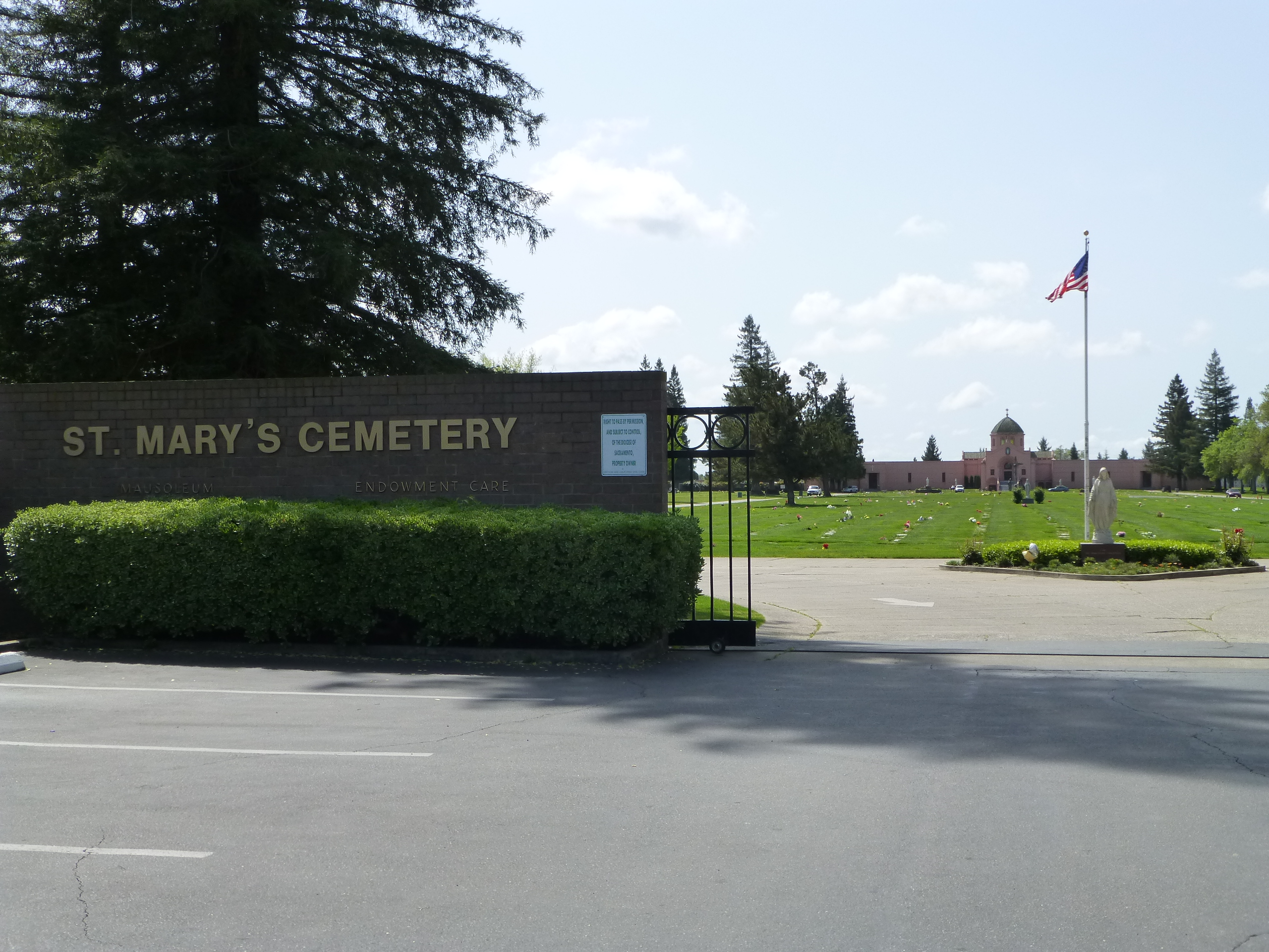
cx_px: 634
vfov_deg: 32.9
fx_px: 1613
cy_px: 476
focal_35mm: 44
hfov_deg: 42.9
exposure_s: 1/1000
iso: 160
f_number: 4.1
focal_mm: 7.9
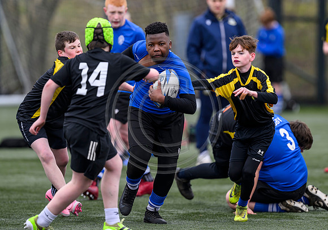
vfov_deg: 2.9
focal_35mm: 486
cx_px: 166
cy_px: 99
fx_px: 4496
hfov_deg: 4.2
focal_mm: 400
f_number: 3.5
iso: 500
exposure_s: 1/1600
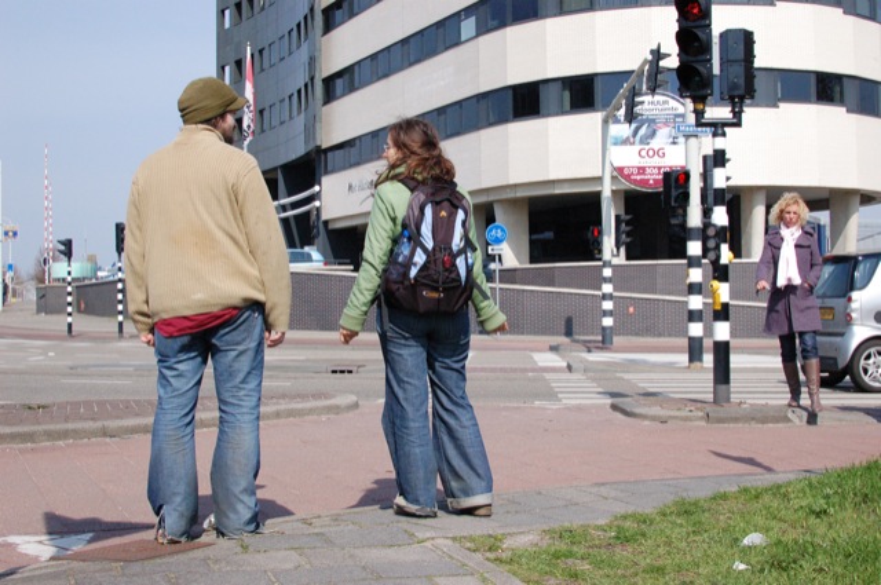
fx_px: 1283
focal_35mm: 52
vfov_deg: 25.7
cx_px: 440
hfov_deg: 37.9
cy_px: 292
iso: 1600
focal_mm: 35
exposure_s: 1/800
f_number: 16
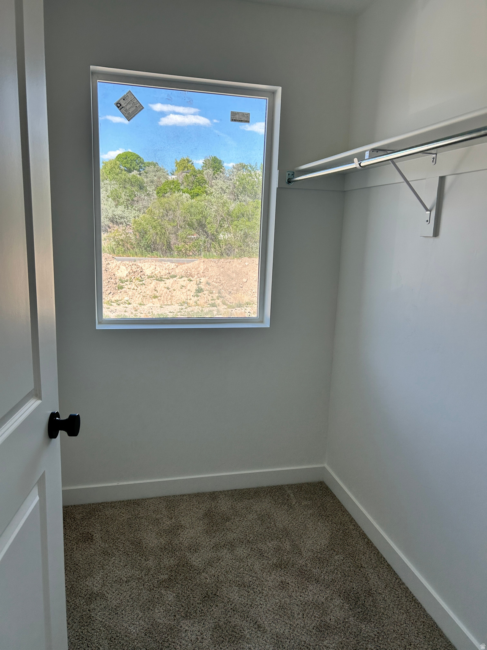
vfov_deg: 67.3
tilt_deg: -10.4
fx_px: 488
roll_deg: -1.7
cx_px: 244
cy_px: 325
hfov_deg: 53.1
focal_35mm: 26
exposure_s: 1/464
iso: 50
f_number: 1.5
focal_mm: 5.7
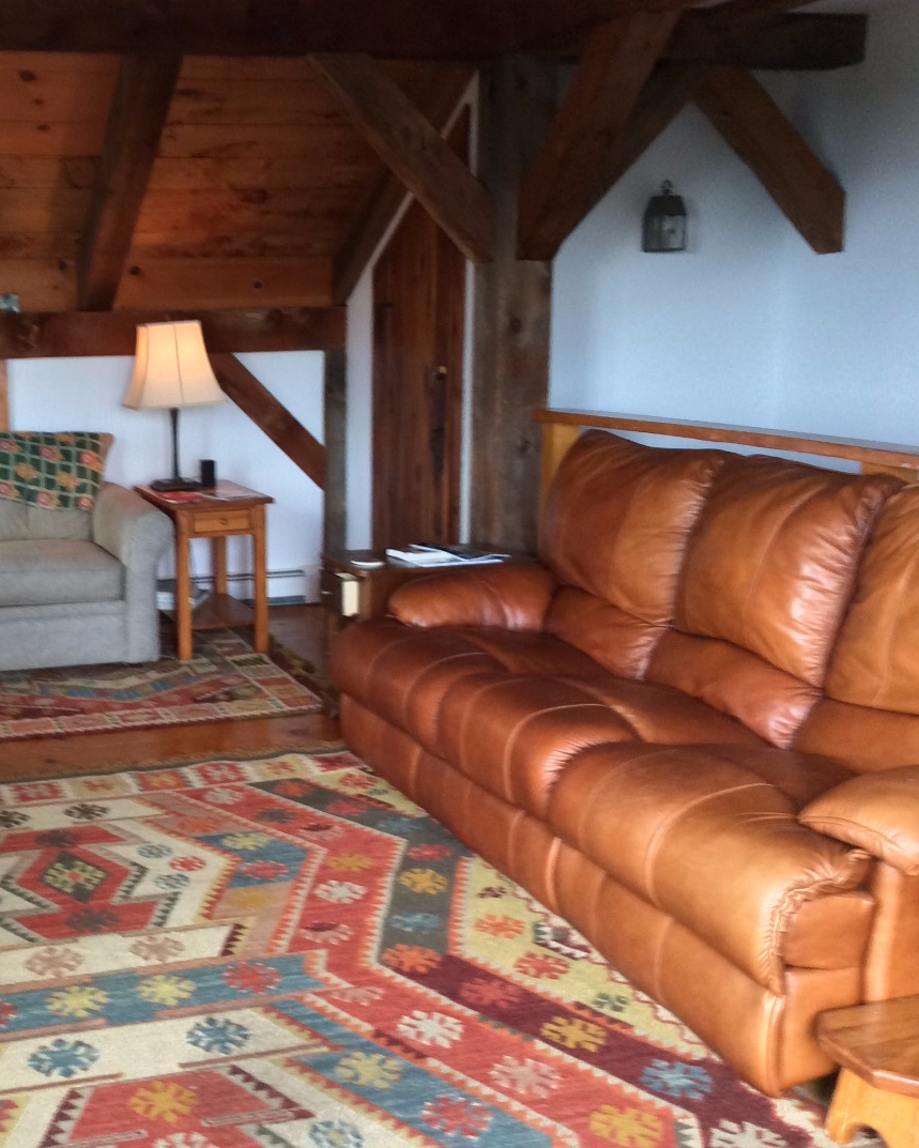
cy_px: 573
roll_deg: +4.4
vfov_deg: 43.8
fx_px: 1427
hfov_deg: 34.4
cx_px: 163
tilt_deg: -7.9
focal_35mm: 42
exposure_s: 1/24
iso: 100
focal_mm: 3.3
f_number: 2.4
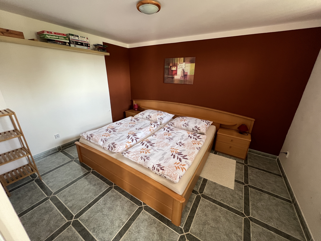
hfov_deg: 106.2
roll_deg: -0.7
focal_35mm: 13
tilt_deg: -20.1
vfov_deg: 89.9
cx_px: 160
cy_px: 120
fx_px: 121
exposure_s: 1/63
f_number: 1.8
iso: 250
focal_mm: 1.57
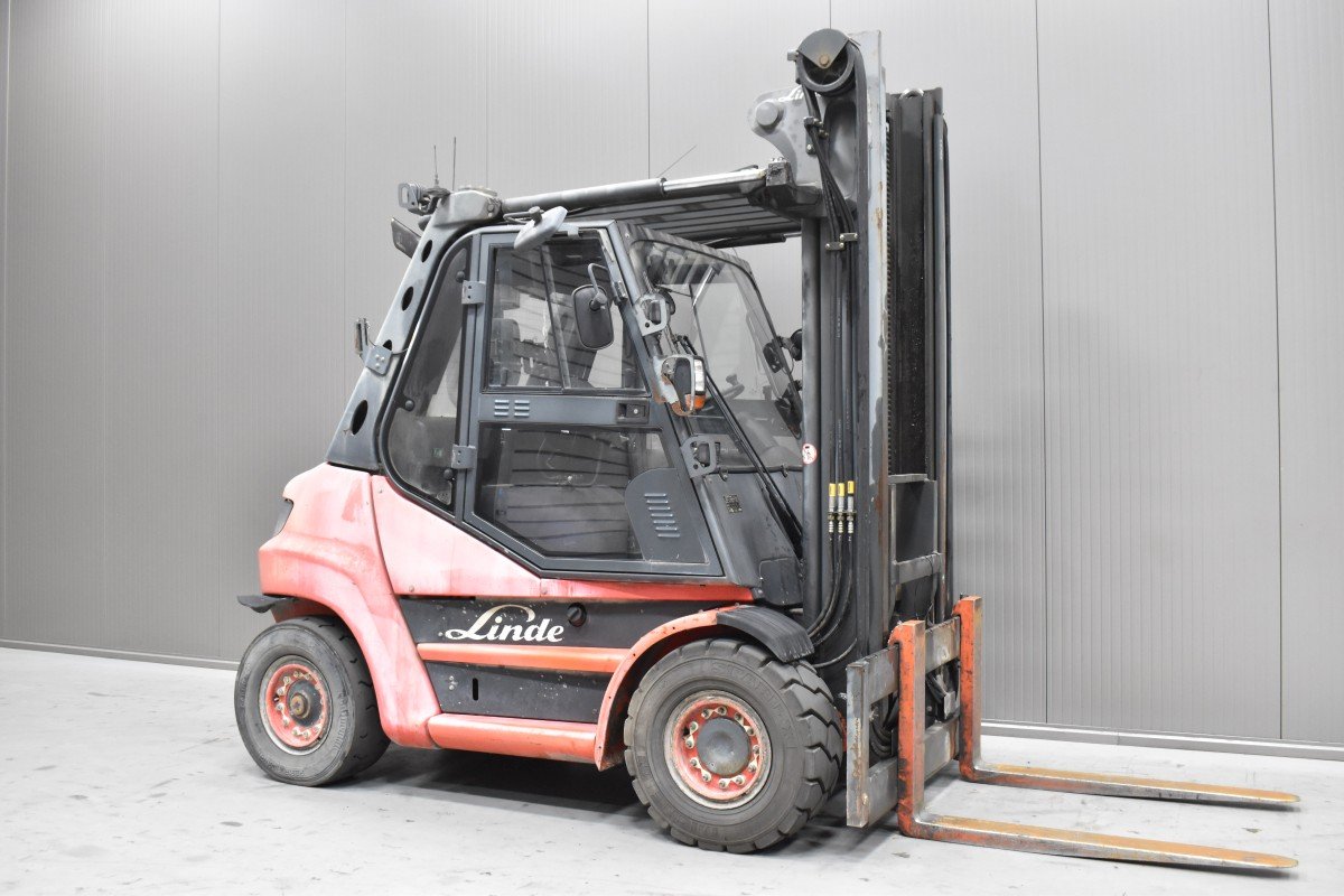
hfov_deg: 55.1
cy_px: 448
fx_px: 1288
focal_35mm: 34
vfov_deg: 38.4
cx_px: 672
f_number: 5
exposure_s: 1/20
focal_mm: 23
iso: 1600
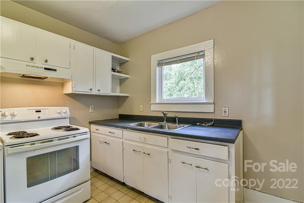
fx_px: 135
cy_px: 102
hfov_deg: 96.7
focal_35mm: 16
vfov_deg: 73.8
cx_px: 152
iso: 800
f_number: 5
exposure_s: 1/100
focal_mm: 16
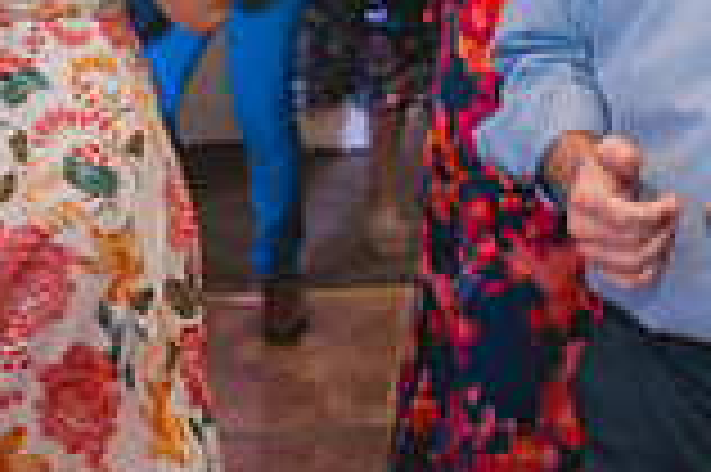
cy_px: -115
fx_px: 2032
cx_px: 684
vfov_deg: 12.9
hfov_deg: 19.4
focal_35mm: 103
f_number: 2.8
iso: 2500
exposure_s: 1/40
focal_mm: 28
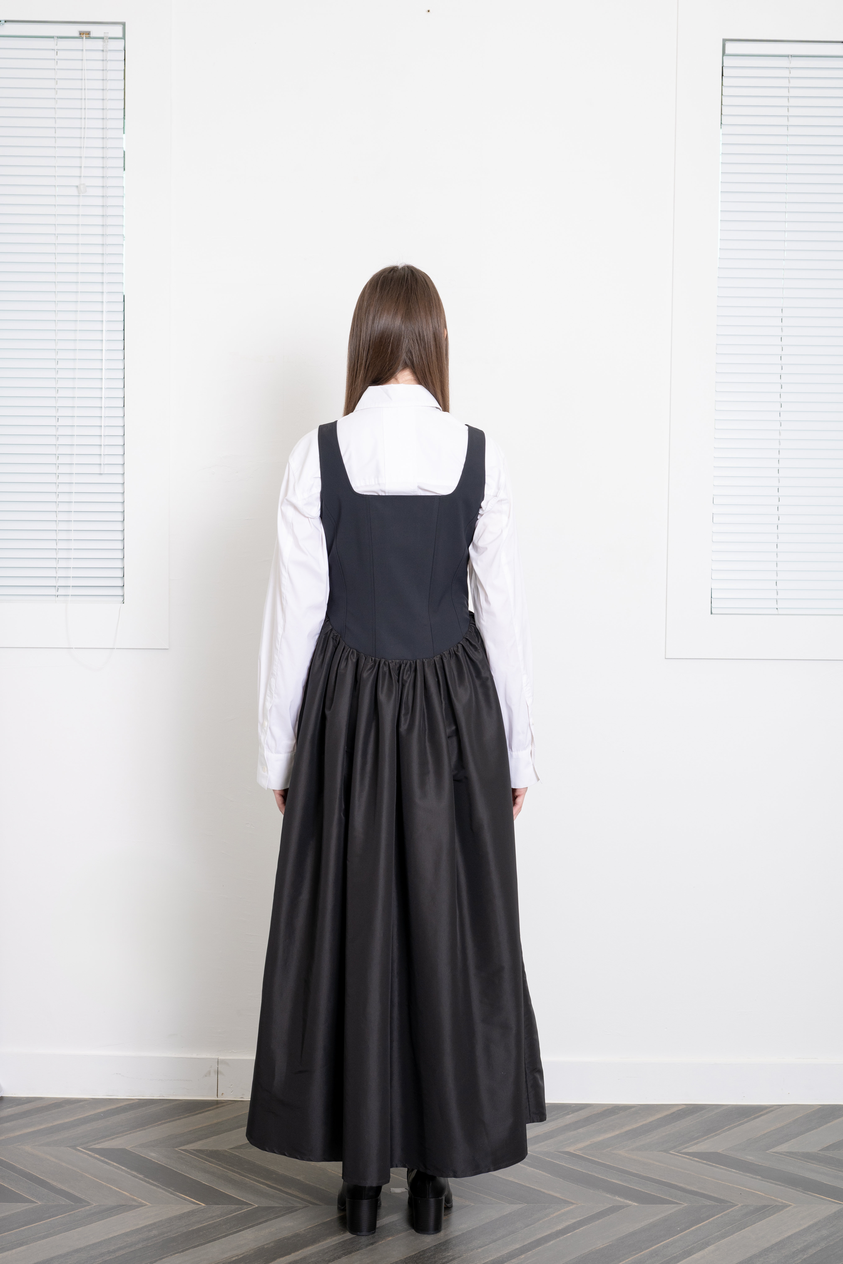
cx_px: 422
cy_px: 632
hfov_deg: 29.2
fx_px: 1616
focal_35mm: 46
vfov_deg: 42.7
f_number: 6.3
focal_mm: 46
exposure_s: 1/125
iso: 250
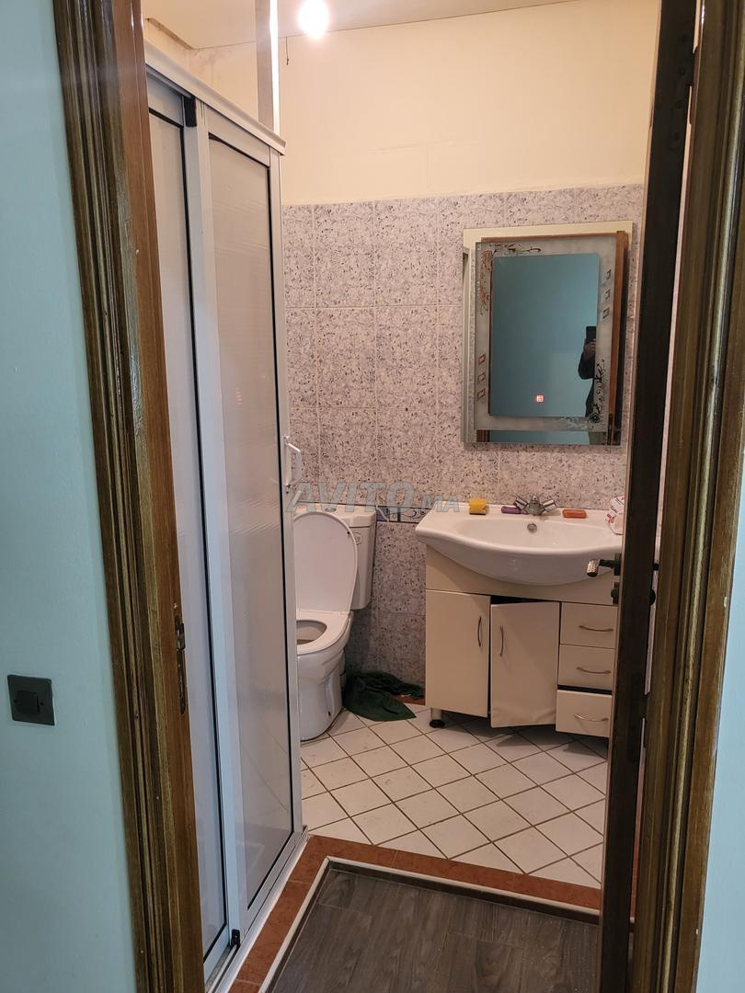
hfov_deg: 53.1
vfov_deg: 67.3
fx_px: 746
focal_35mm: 26
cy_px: 496
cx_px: 372
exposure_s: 1/50
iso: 250
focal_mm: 4.25
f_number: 1.8
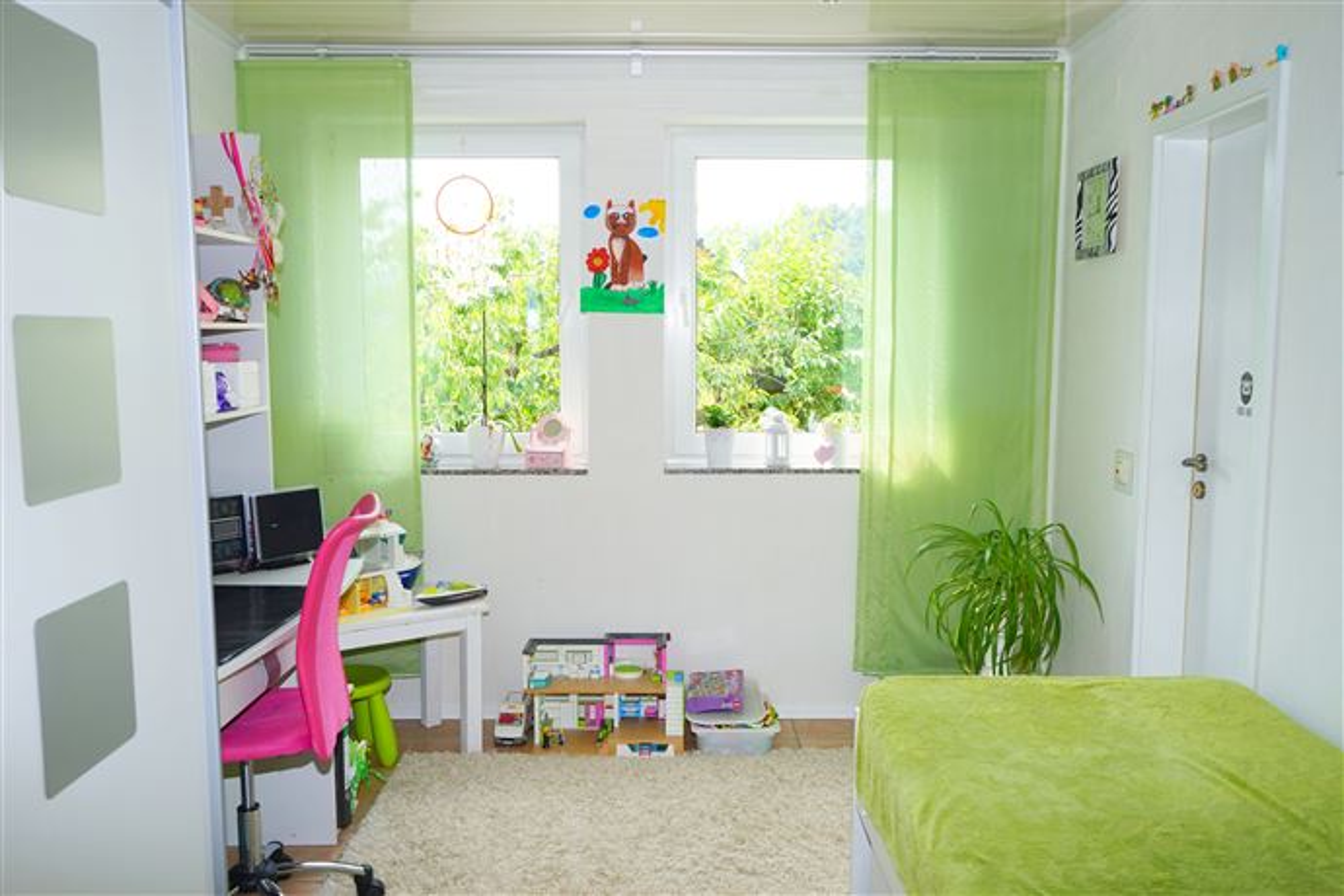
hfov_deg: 65.5
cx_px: 672
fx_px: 1045
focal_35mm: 28
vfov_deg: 46.4
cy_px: 448
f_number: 5.6
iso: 100
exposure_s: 1/60
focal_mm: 28
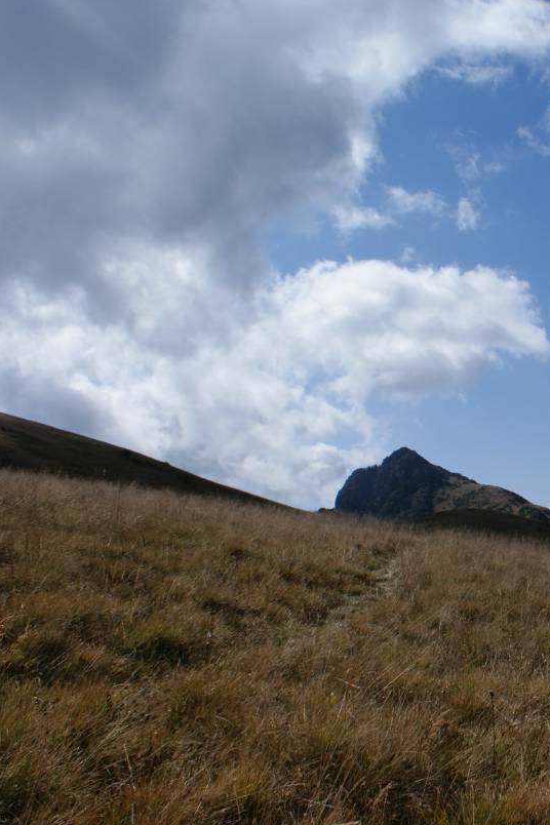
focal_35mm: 41
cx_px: 592
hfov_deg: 29.7
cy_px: 416
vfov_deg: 47.4
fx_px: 940
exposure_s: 1/400
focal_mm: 18
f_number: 10
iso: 100
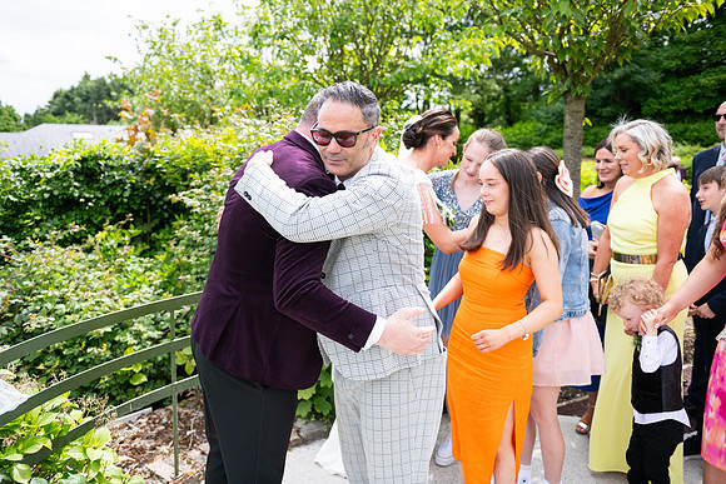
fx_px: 585
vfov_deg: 45.0
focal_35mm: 29
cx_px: 363
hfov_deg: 63.6
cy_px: 242
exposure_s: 1/1600
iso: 250
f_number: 3.5
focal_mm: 29
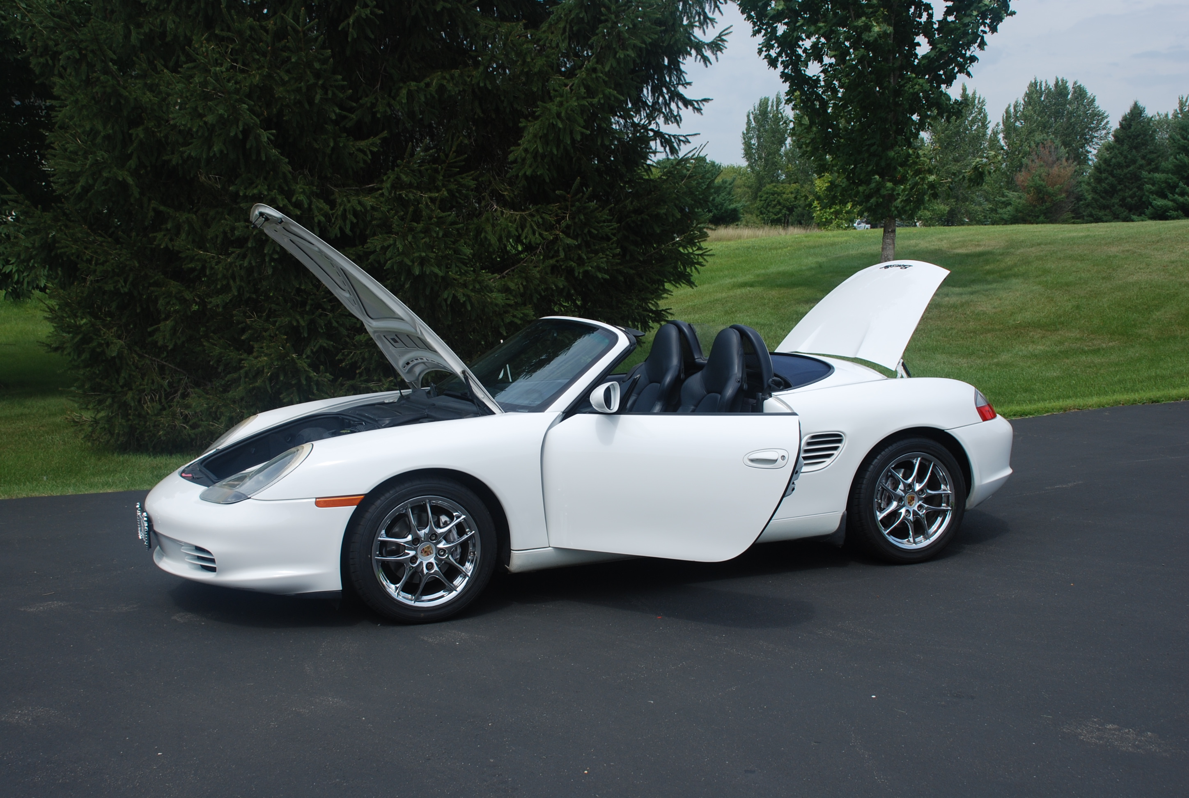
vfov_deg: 32.0
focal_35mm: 42
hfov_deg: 46.3
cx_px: 594
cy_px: 399
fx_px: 1390
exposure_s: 1/250
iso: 100
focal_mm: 28
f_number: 8
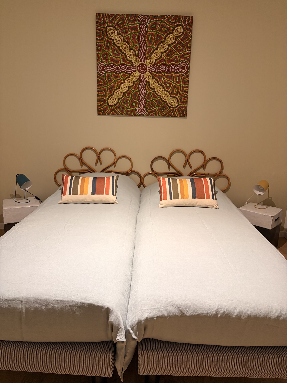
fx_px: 287
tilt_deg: -14.6
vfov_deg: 67.3
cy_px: 192
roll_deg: -1.7
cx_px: 144
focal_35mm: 26
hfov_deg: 53.1
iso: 200
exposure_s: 1/50
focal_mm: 5.96
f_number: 1.6
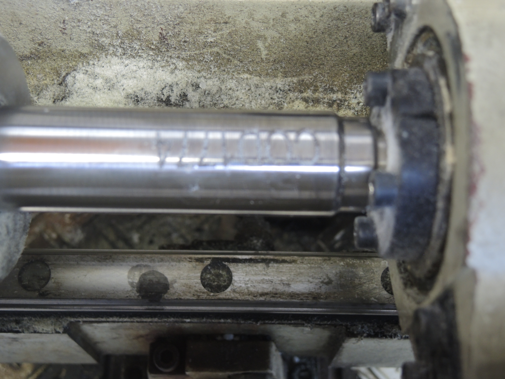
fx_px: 671
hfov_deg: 41.2
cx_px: 252
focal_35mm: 46
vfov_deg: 31.5
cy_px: 190
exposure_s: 1/13
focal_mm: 9.9
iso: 400
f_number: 2.5
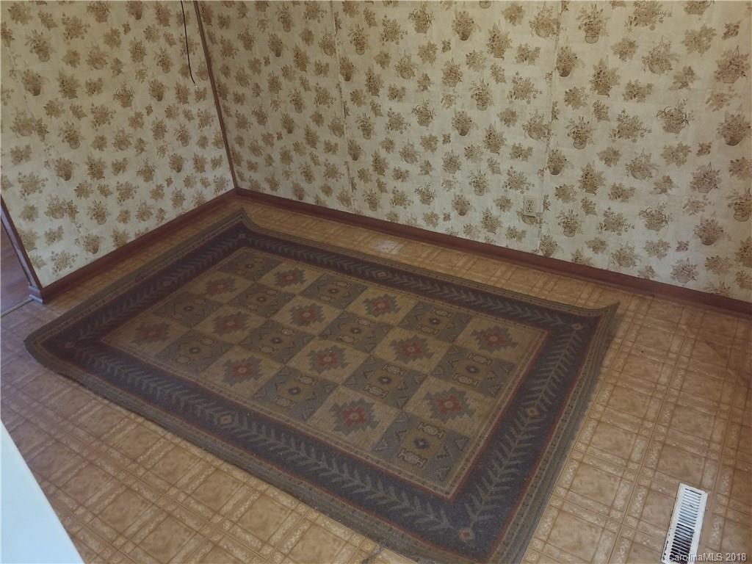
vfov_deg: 53.1
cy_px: 282
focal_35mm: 26
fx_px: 565
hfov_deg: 67.3
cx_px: 376
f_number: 1.7
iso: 200
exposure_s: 1/60
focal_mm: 4.25
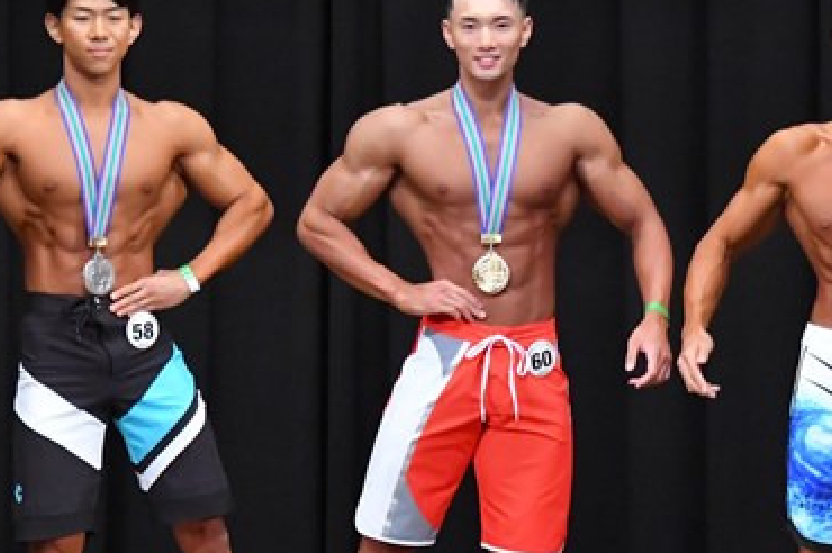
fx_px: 9051
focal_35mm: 392
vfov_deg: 3.5
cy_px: 375
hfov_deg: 5.3
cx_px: 480
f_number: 5.6
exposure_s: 1/400
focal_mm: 125
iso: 8000
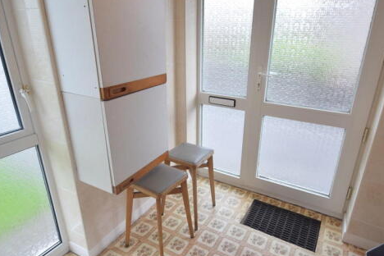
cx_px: 208
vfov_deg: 59.5
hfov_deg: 81.0
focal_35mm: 21
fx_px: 224
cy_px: 123
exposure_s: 1/125
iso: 400
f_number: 5.6
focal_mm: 10
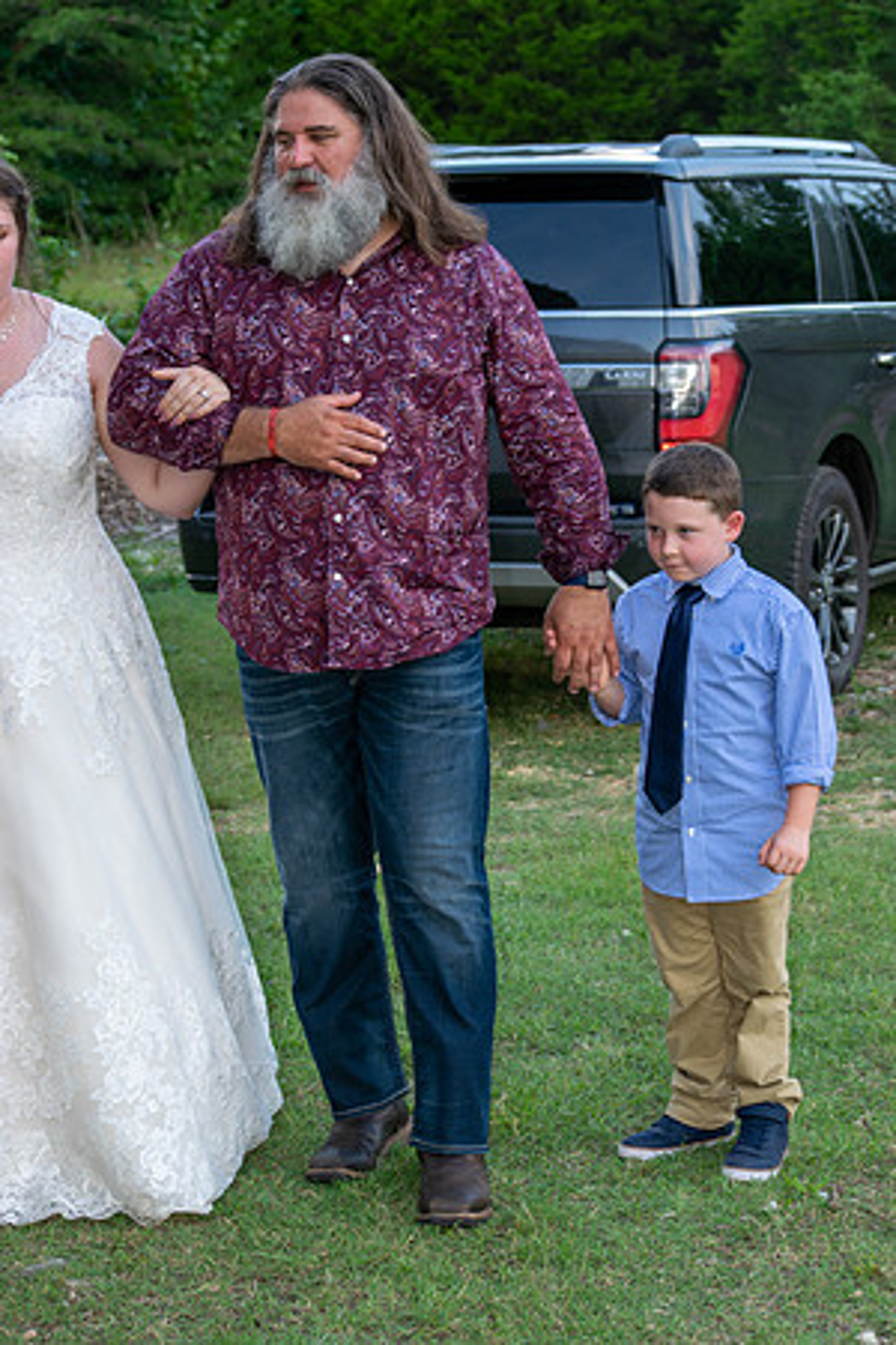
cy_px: 672
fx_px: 3080
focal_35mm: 82
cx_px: 448
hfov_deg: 16.6
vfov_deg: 24.6
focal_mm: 55
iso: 140
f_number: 5.6
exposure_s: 1/125
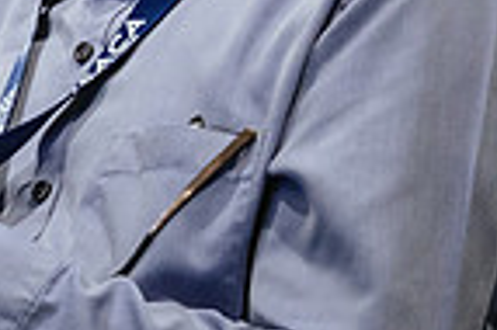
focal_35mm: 449
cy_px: -97
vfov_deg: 3.0
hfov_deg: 4.6
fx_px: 6192
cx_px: -199
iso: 800
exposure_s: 1/60
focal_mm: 61
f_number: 2.8
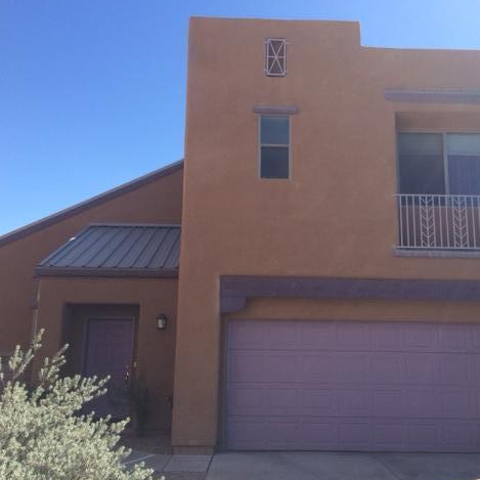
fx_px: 549
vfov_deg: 47.2
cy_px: 242
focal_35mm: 35
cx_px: 270
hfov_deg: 47.1
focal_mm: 4.15
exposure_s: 1/1709
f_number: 2.2
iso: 32
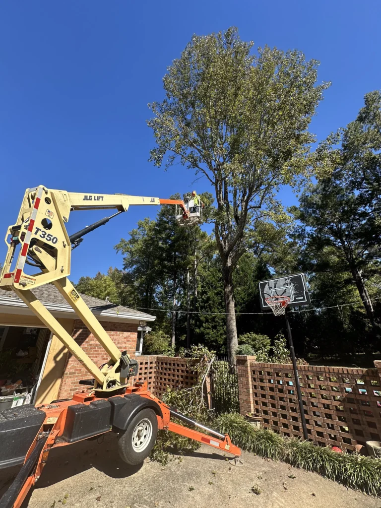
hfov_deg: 85.7
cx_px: 190
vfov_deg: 102.1
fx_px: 205
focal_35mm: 14
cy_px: 254
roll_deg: -1.6
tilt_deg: +25.6
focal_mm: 2.22
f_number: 2.2
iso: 40
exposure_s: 1/673
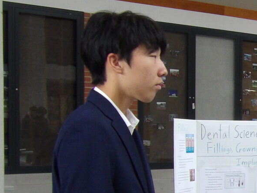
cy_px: 177
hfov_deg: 17.6
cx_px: 330
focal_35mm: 105
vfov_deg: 14.0
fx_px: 780
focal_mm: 7
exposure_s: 1/20
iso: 427
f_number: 3.7
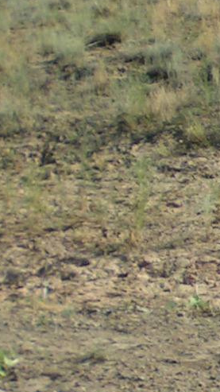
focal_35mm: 322
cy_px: 219
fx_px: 3342
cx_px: 503
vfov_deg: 6.7
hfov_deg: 3.7
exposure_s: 1/800
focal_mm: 13.9
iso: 50
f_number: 3.2
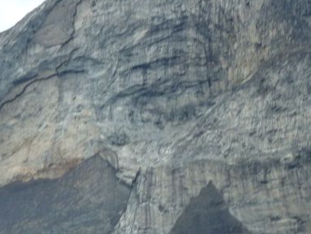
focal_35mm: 160
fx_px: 1438
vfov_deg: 9.3
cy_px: 192
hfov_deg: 12.2
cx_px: 17
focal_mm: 12.8
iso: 160
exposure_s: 1/320
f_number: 4.2
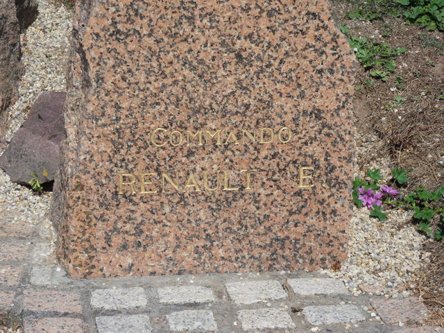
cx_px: 222
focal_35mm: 107
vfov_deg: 13.8
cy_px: 166
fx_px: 1372
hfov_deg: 18.4
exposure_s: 1/750
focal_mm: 19.2
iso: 80
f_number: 5.6
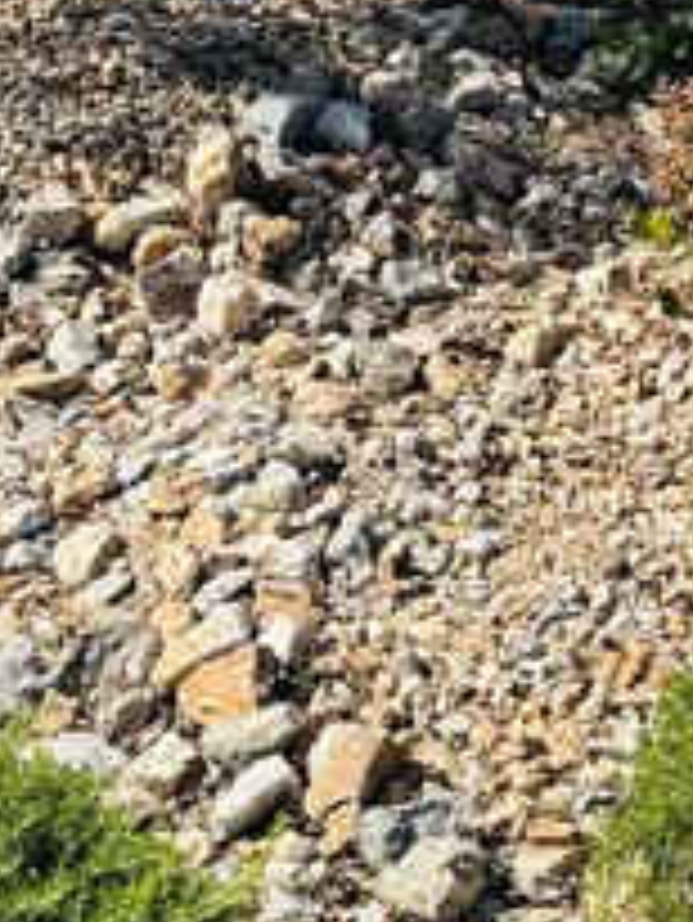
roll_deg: +4.5
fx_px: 3200
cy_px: -211
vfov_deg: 15.7
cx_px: 778
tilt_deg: -9.2
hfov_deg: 12.1
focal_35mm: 120
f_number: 1.78
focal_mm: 6.76
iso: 80
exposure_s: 1/4049
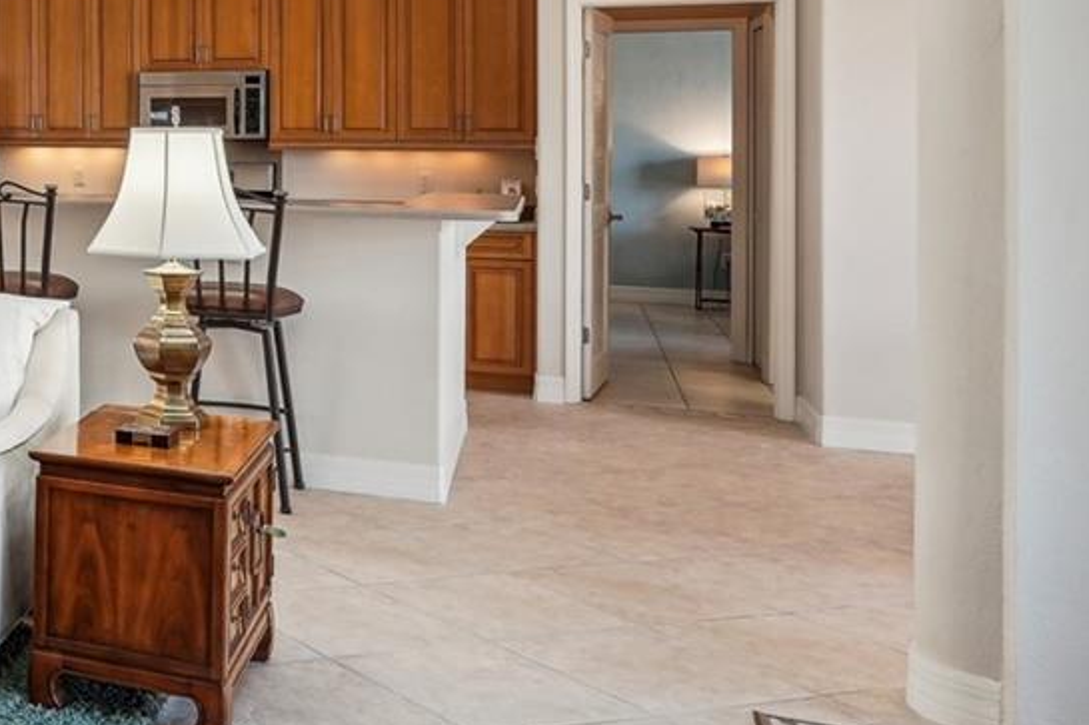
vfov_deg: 27.8
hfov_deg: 32.8
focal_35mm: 47
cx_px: -278
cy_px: 106
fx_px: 1421
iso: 400
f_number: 8
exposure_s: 1/25
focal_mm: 16
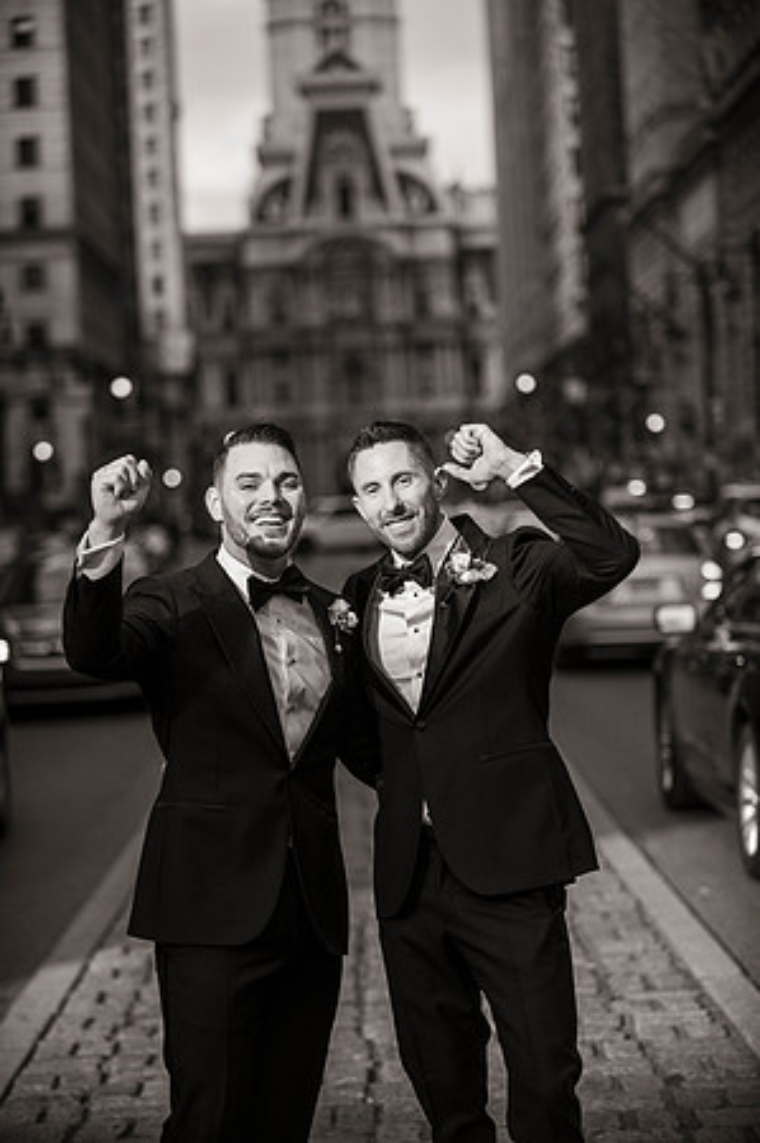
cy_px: 572
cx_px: 380
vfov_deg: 21.5
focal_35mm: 95
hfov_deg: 14.4
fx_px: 3015
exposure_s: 1/5000
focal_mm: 95
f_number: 2.8
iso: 800
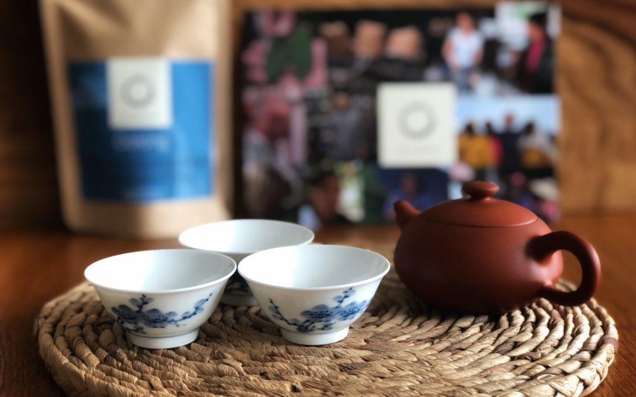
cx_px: 317
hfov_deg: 33.5
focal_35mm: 61
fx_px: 1057
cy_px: 221
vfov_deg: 21.3
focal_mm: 6.6
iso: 32
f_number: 2.8
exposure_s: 1/30
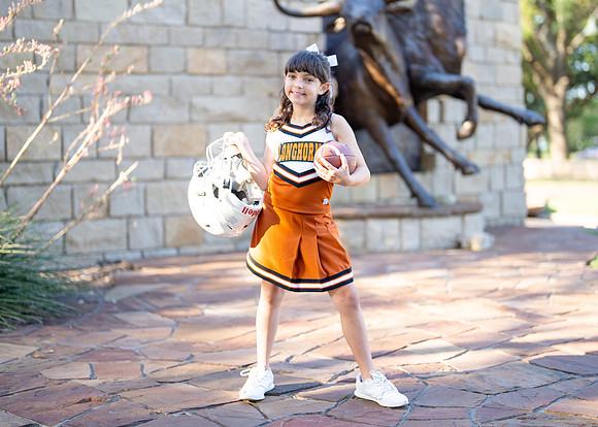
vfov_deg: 22.8
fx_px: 1059
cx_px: 303
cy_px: 196
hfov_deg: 31.5
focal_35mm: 62
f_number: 1.2
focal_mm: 50
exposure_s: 1/800
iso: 125
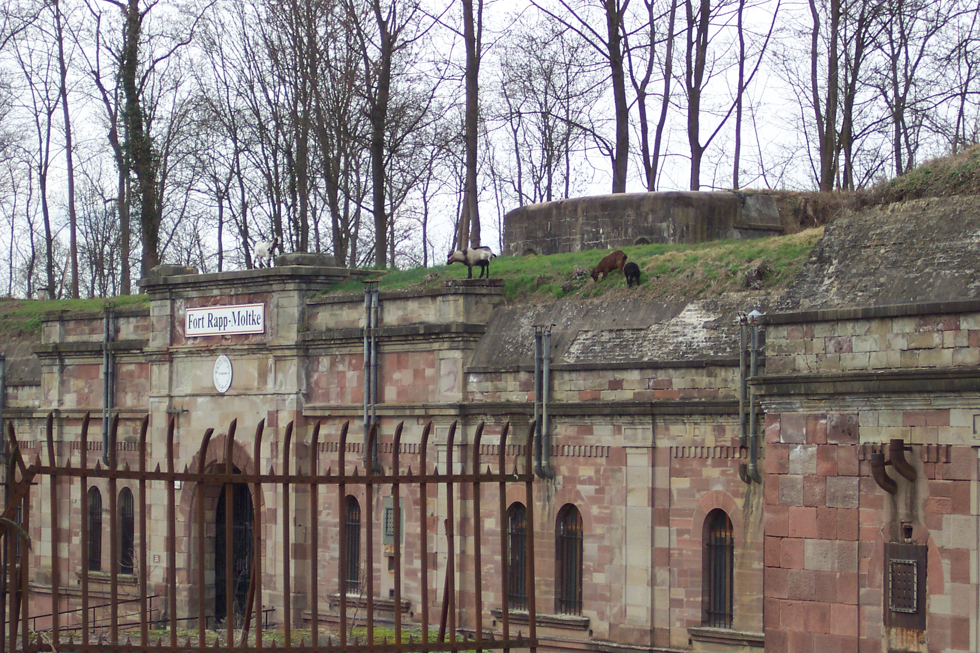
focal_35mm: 114
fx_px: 3103
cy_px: 326
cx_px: 490
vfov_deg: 12.0
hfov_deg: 17.9
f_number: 4.8
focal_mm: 24
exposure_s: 1/250
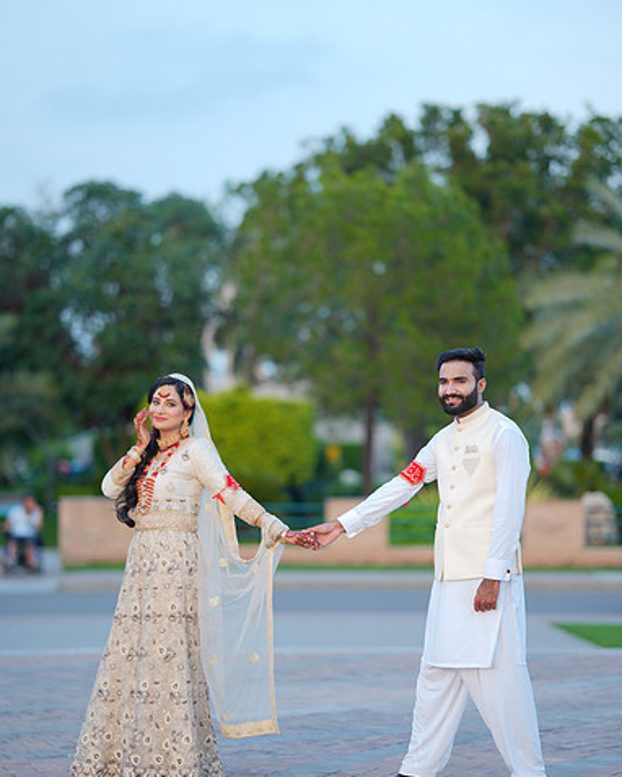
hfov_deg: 15.9
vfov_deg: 19.7
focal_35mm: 97
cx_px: 312
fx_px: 2231
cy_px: 433
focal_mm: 85
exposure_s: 1/400
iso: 80
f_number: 1.4
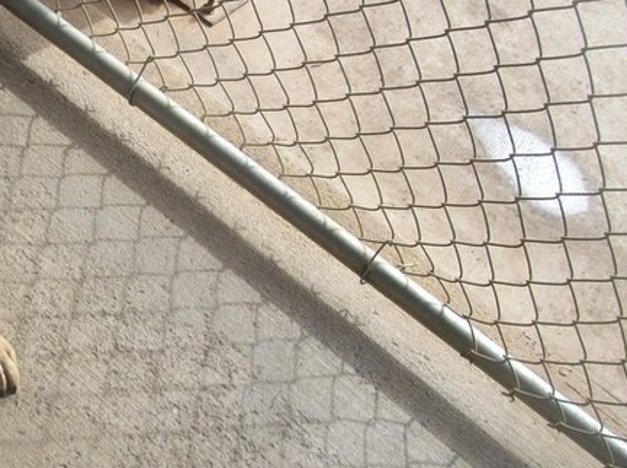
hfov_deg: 29.3
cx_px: 86
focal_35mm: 64
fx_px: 1158
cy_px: 172
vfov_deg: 22.8
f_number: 2.7
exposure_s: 1/193
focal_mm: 6
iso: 80
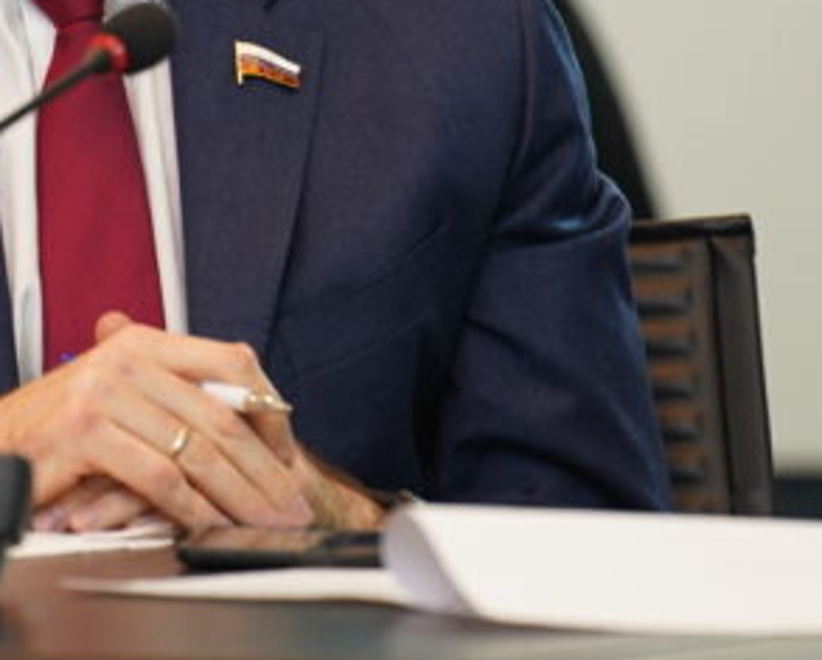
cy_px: -135
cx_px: -36
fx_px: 14368
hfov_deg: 3.3
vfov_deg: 2.6
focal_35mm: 590
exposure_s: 1/125
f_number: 2.8
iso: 1600
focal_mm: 180
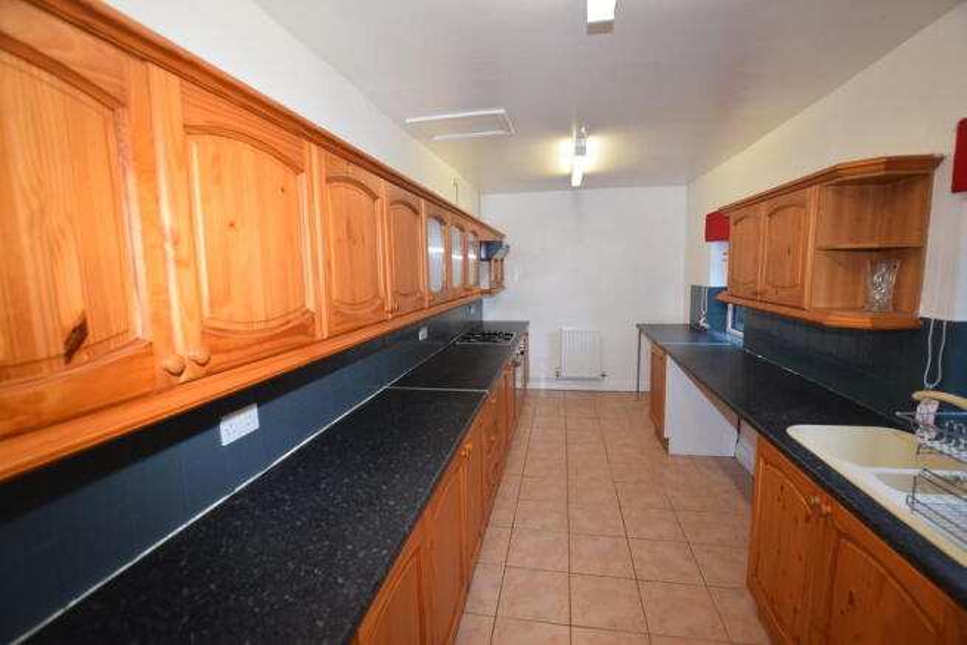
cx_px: 484
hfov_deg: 100.4
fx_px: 403
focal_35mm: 15
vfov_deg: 77.4
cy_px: 322
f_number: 4.5
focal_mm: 10
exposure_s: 1/80
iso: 800
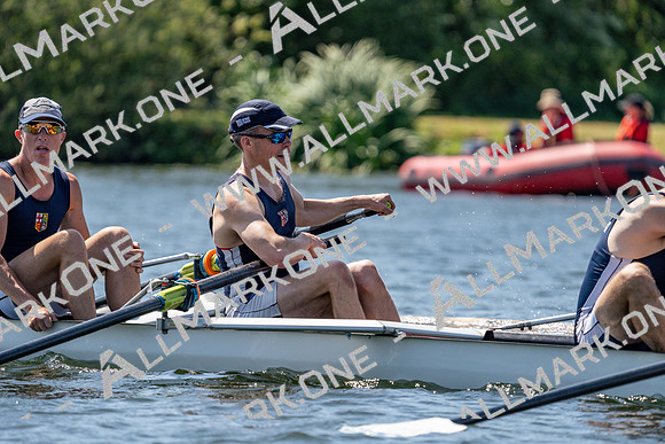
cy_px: 222
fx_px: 7279
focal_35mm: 394
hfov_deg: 5.2
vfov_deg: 3.5
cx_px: 332
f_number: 6.3
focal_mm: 394
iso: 400
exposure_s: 1/2000
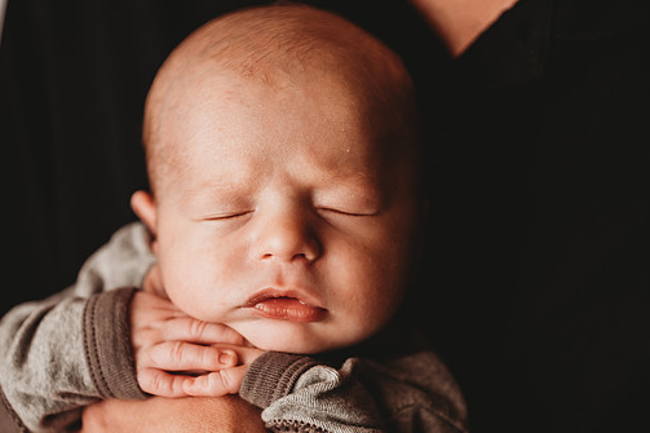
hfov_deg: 22.6
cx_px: 300
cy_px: 218
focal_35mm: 90
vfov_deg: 15.2
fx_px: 1624
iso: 100
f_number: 4
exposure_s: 1/160
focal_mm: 78
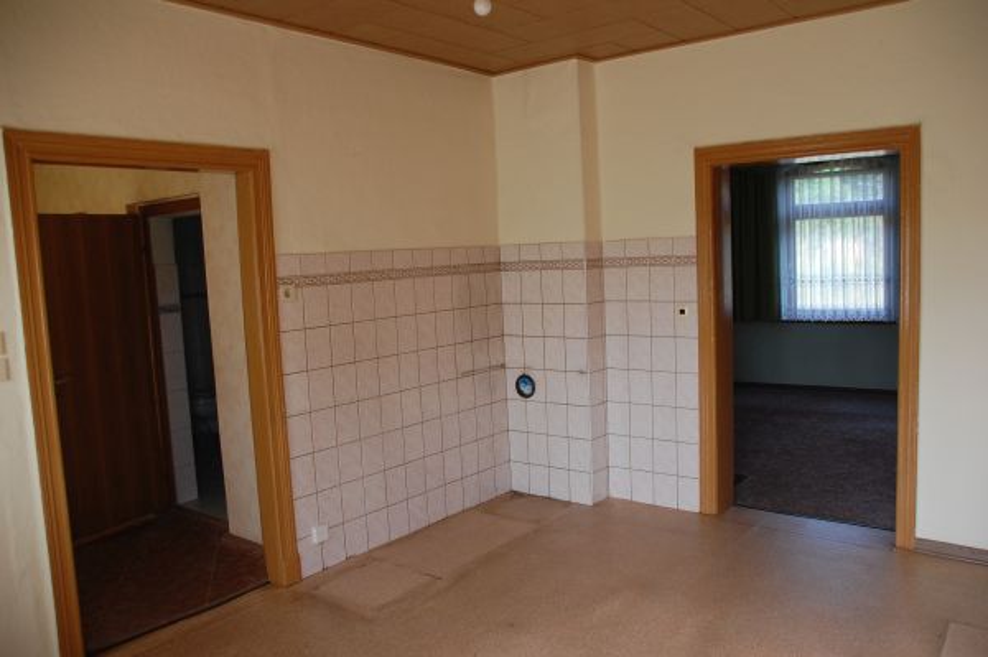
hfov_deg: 67.4
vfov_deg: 47.9
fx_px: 740
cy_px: 328
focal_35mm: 27
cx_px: 494
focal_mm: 18
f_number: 5
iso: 400
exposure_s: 1/100
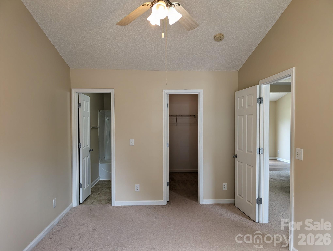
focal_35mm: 24
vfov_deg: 56.9
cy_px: 126
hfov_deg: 71.5
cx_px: 166
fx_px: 231
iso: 17
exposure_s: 1/24
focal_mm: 6.9
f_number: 1.68
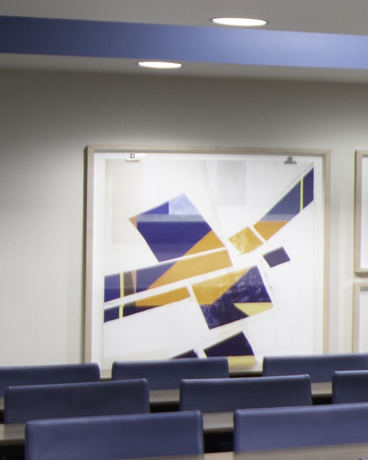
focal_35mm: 110
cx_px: 1283
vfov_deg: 13.5
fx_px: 1498
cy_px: 1057
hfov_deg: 9.2
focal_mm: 15
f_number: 4.8
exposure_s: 1/1.67
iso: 100
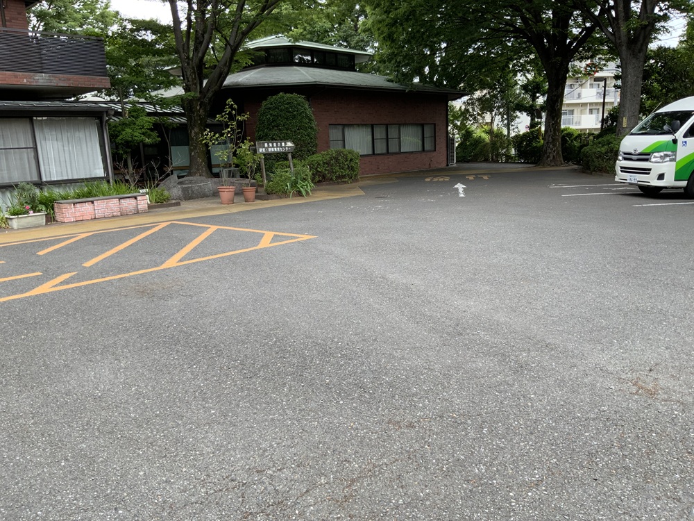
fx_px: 581
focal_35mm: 29
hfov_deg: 61.7
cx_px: 347
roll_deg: +2.2
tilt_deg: -11.5
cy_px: 260
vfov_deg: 48.2
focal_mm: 3
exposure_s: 1/248
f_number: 1.8
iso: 16
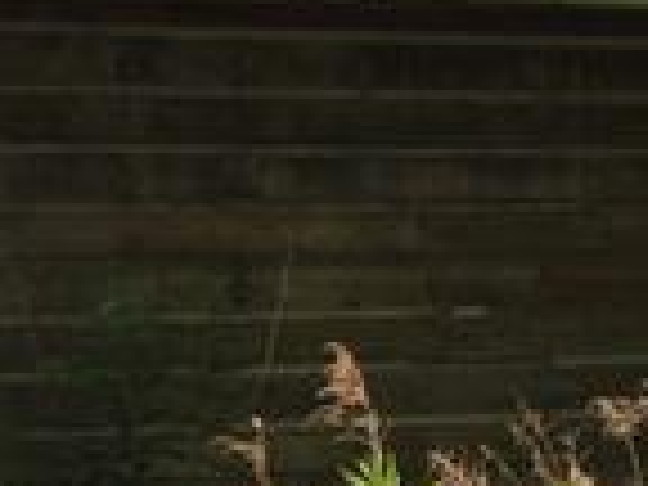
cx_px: 108
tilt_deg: -5.2
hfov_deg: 15.2
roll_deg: +1.5
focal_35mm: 129
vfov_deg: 11.3
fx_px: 2415
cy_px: 554
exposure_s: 1/686
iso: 25
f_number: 2.2
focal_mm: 4.15
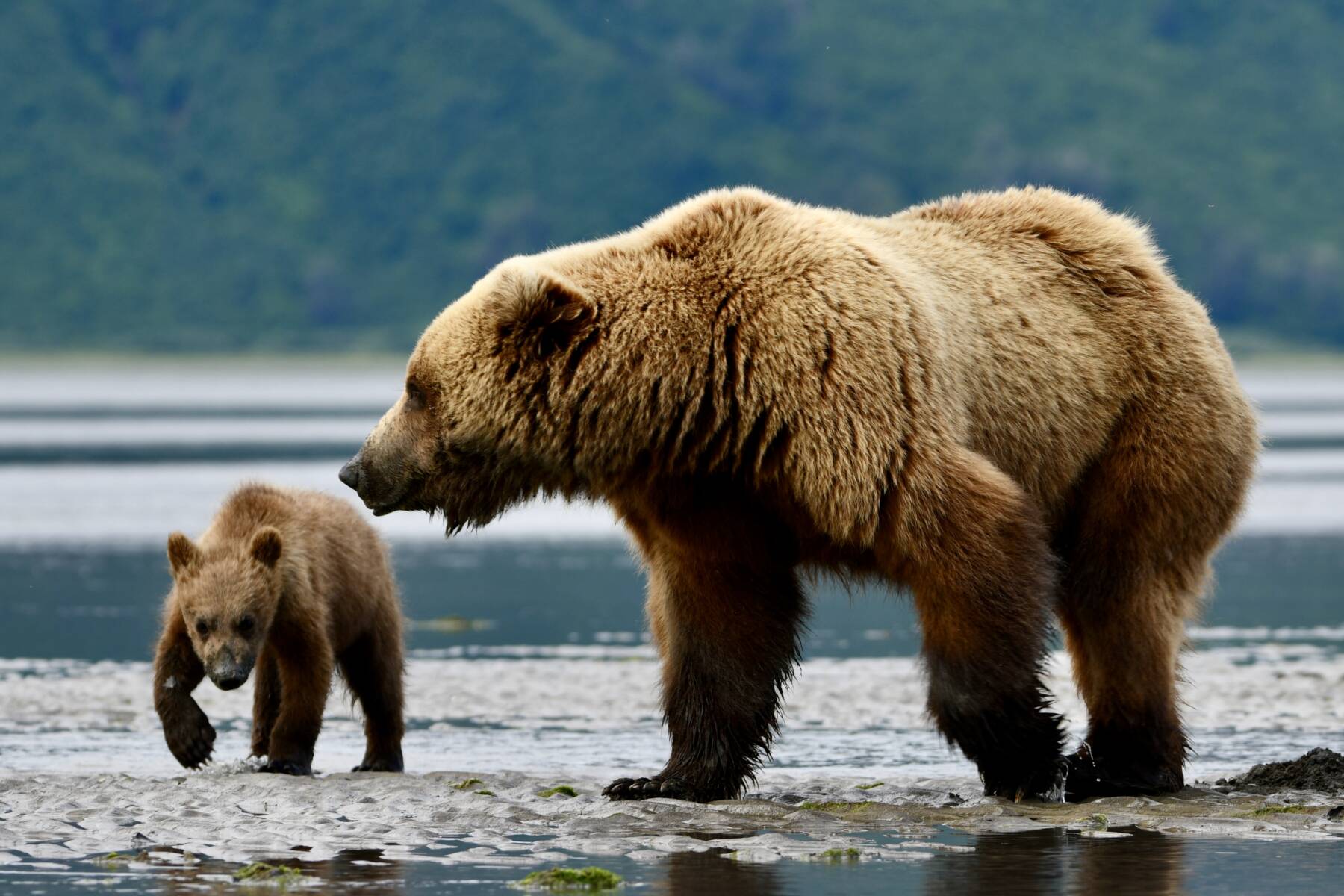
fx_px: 8586
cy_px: 448
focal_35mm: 230
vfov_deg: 6.0
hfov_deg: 9.0
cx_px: 672
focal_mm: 230
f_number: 6.3
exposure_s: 1/250
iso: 100
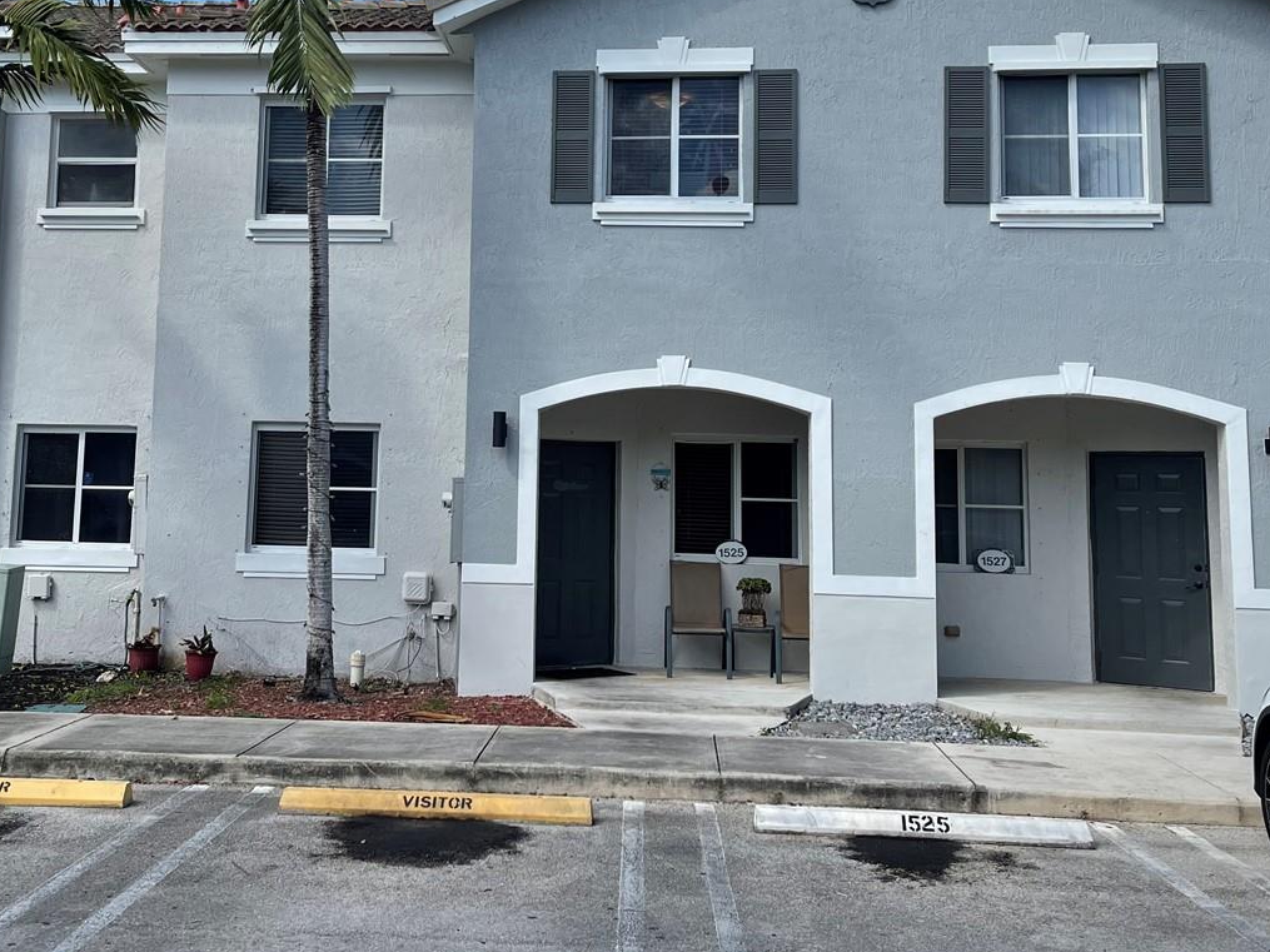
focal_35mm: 41
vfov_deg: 34.7
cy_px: 299
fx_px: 1504
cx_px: 505
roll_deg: -1.8
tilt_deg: +6.6
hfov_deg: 45.5
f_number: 1.6
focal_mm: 5.1
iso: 32
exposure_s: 1/2786
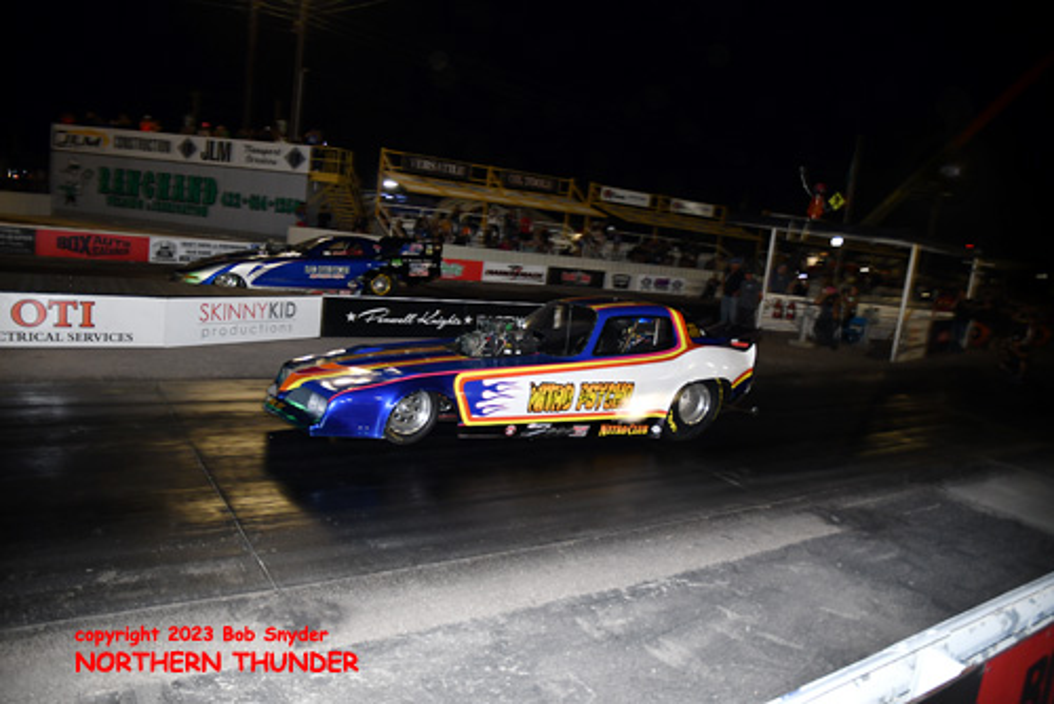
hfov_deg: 73.7
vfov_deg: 53.2
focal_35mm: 24
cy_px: 352
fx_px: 703
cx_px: 527
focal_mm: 16
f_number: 2.8
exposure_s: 1/200
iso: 400
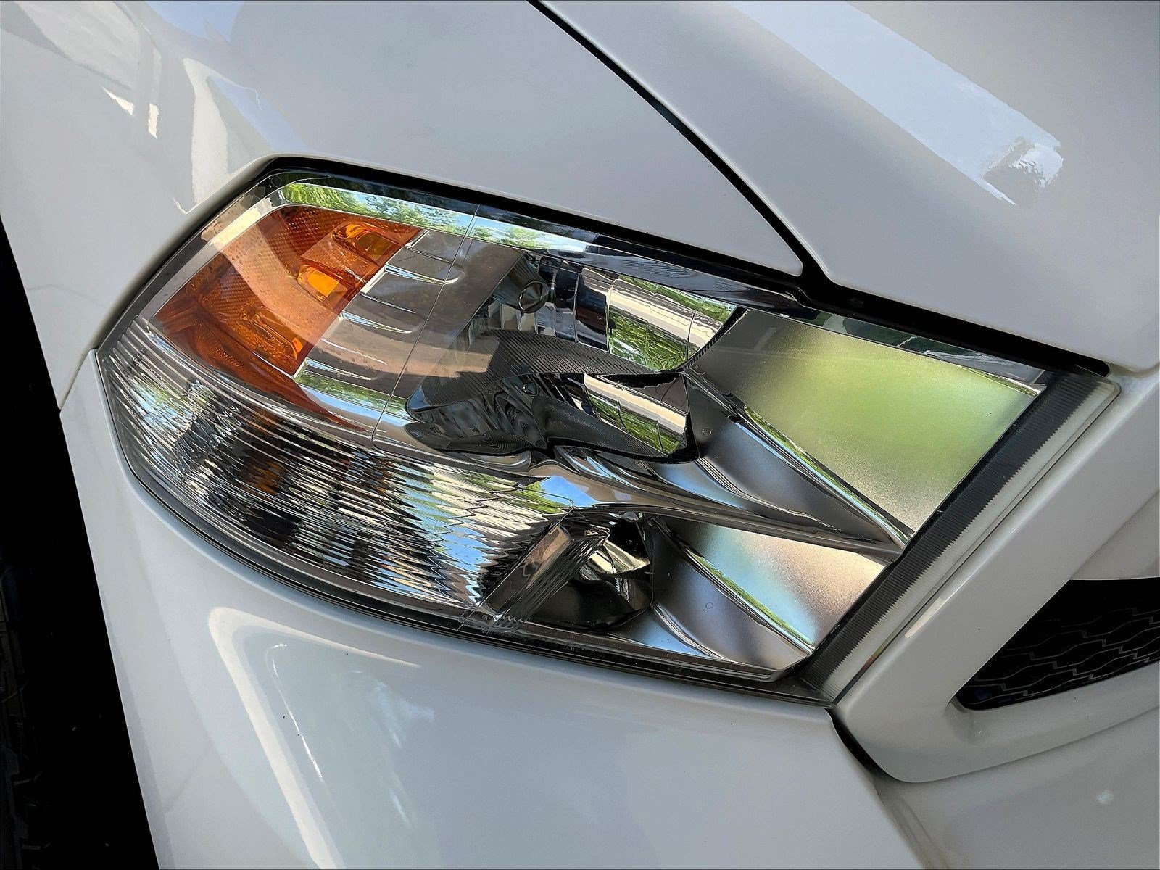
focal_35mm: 29
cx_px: 580
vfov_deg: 48.2
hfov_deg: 61.7
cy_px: 435
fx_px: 972
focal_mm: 3
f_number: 1.8
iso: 16
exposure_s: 1/415
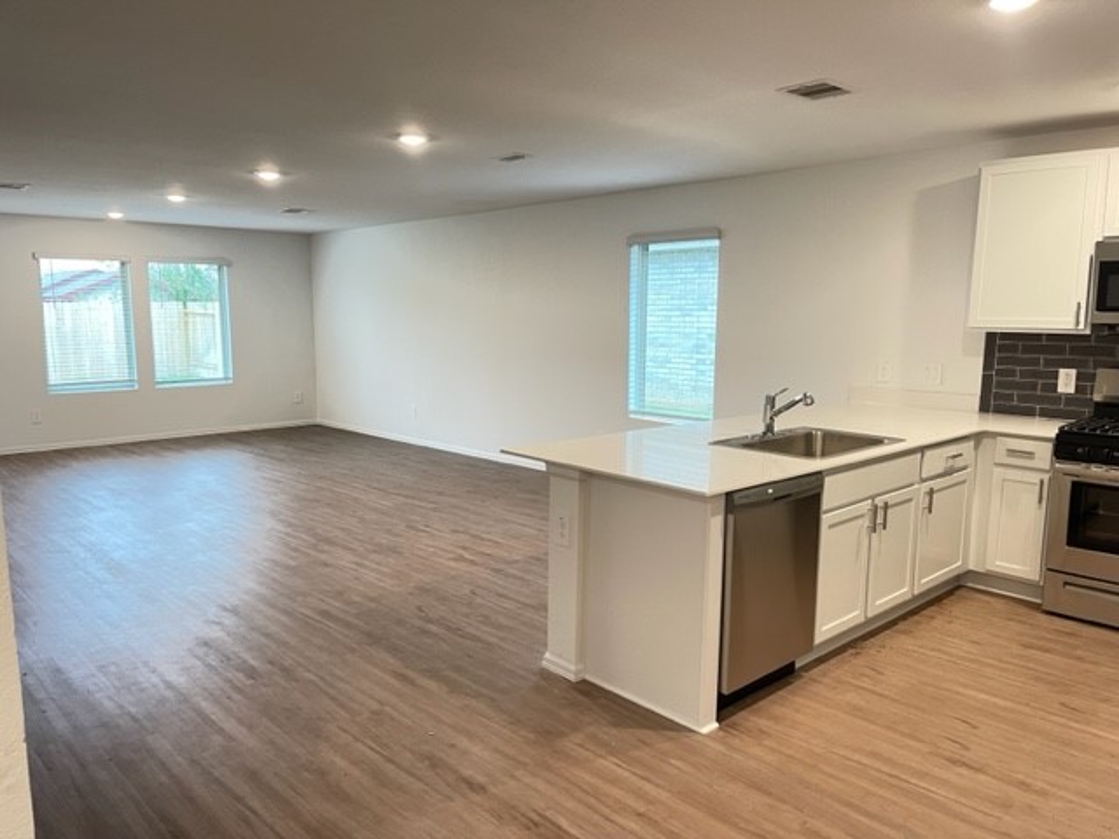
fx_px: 840
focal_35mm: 26
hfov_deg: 67.3
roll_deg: -0.1
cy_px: 420
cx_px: 560
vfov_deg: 53.1
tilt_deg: -9.0
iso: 200
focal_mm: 5.1
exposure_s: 1/60
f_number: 1.6
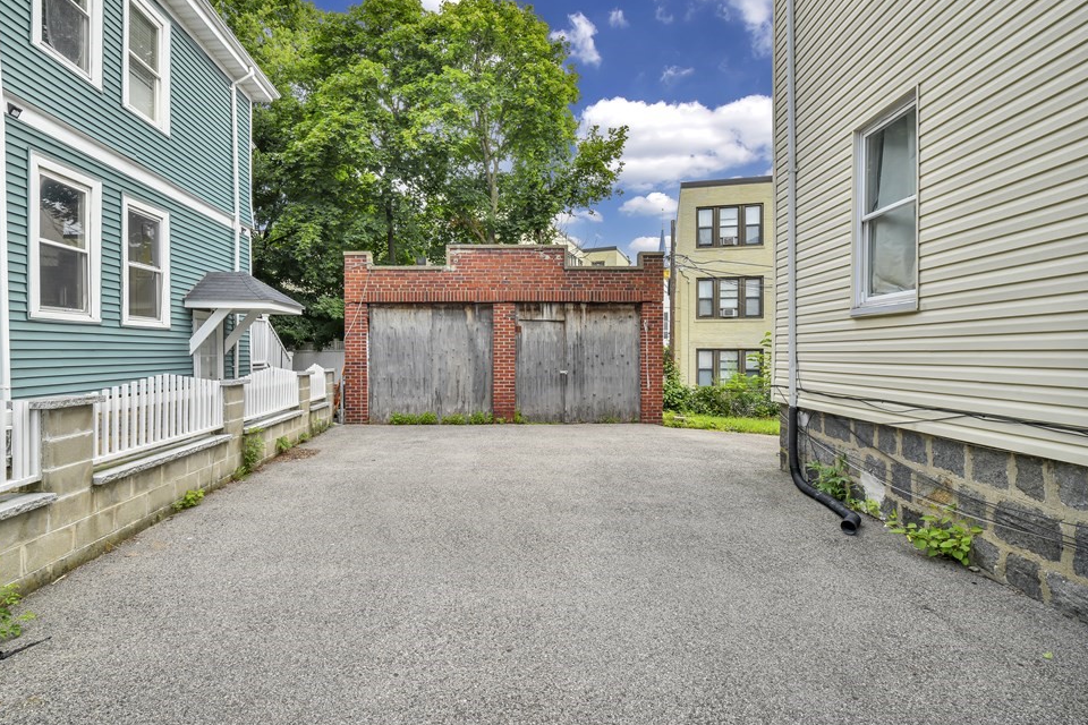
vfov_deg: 73.7
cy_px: 363
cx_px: 517
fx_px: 484
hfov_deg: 96.7
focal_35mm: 16
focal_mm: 15
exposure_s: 1/30
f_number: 14
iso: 100
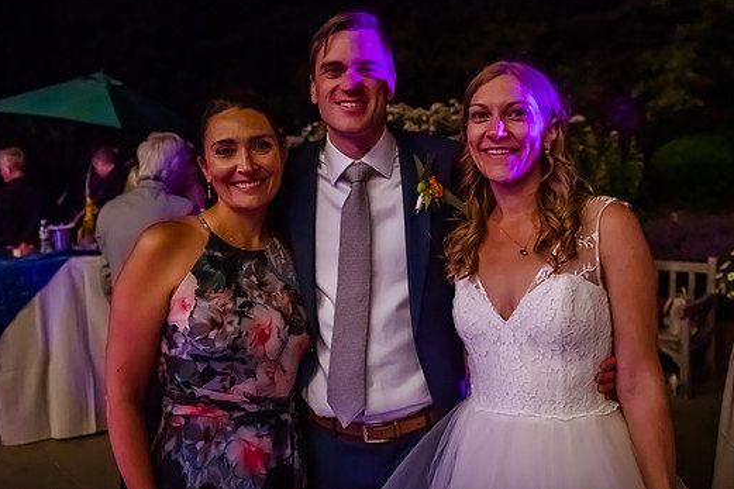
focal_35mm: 31
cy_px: 176
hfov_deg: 60.3
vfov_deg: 41.9
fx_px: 632
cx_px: 355
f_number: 2.8
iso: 8000
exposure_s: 1/100
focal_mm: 24
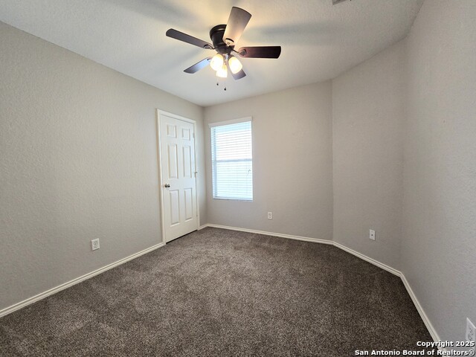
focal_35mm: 13
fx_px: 179
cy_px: 178
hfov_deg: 106.2
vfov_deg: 89.9
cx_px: 238
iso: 200
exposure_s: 1/60
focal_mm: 2.2
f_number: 2.2
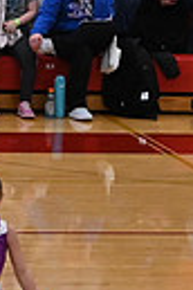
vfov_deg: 4.3
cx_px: -370
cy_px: 399
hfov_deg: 2.9
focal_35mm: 473
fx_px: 3803
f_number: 4
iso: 5000
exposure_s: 1/400
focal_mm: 70
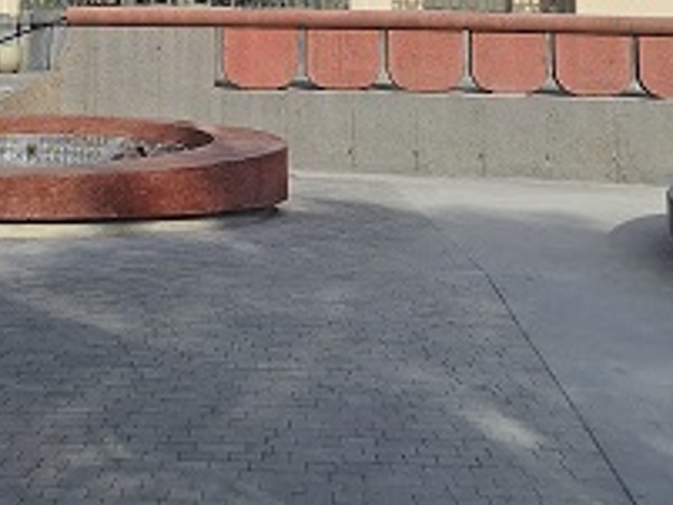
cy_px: -356
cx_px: 218
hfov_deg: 24.3
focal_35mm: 80
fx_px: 1556
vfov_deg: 16.1
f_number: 1.8
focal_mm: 5.54
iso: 40
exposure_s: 1/2695
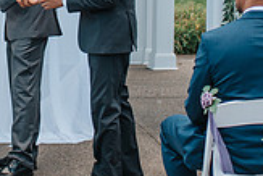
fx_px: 1155
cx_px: -20
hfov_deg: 12.8
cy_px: -4
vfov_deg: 8.7
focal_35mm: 158
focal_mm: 35
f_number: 2.8
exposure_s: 1/640
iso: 100
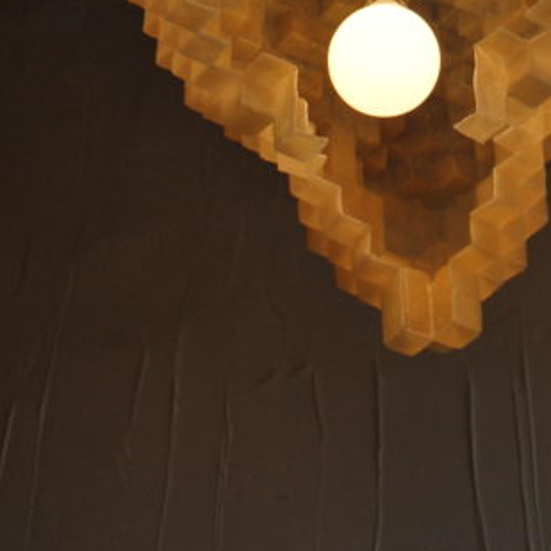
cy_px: -168
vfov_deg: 17.5
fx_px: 1675
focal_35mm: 93
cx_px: 407
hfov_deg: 18.6
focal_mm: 22
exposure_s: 1/125
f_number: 5.6
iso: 125
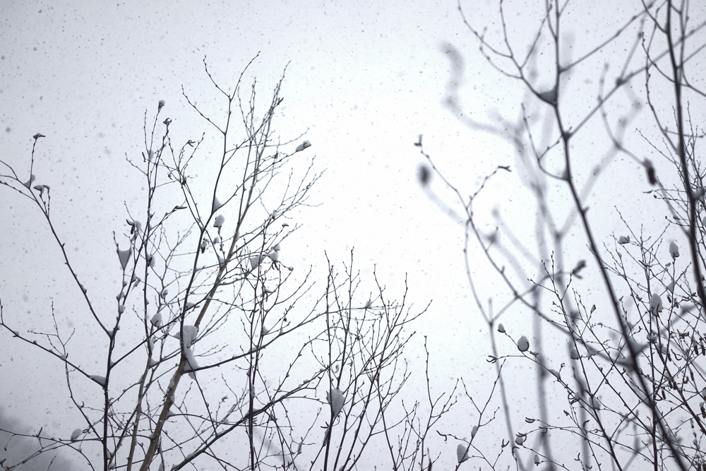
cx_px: 353
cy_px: 236
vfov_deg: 37.9
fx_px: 686
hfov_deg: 54.4
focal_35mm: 35
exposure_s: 1/640
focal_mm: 35
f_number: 2
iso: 50
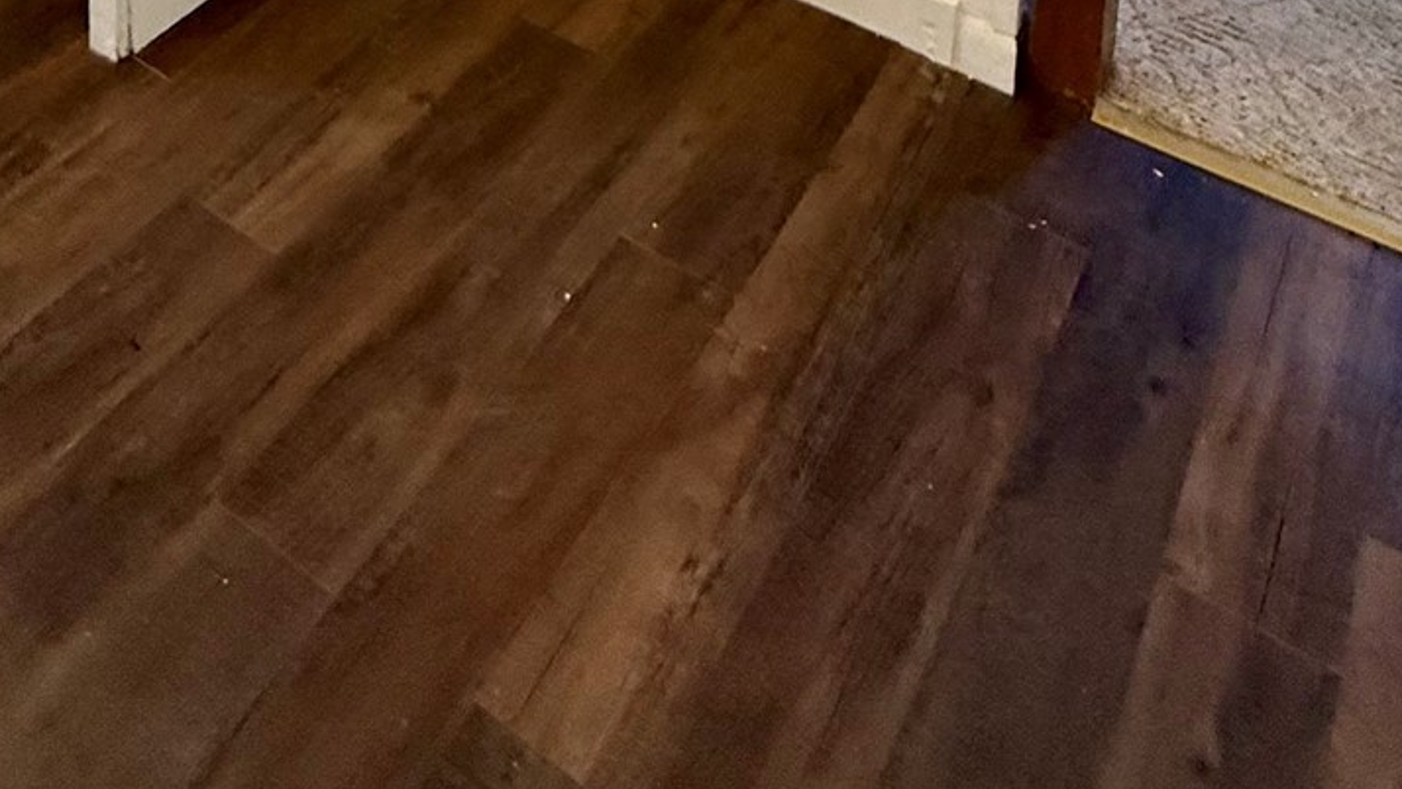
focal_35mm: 41
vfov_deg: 18.8
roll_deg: -2.0
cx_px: 640
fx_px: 1525
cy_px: -775
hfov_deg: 49.3
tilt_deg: -6.8
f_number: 2.2
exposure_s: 1/120
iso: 320
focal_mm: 2.22
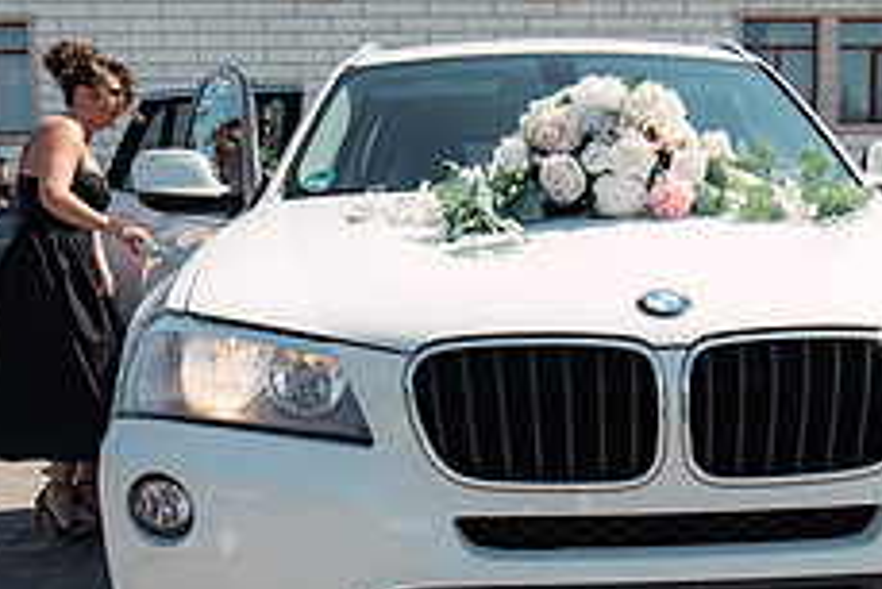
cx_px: 523
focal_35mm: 47
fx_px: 1152
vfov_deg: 28.4
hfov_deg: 41.7
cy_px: 425
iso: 100
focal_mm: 15
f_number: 7.1
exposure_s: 1/800
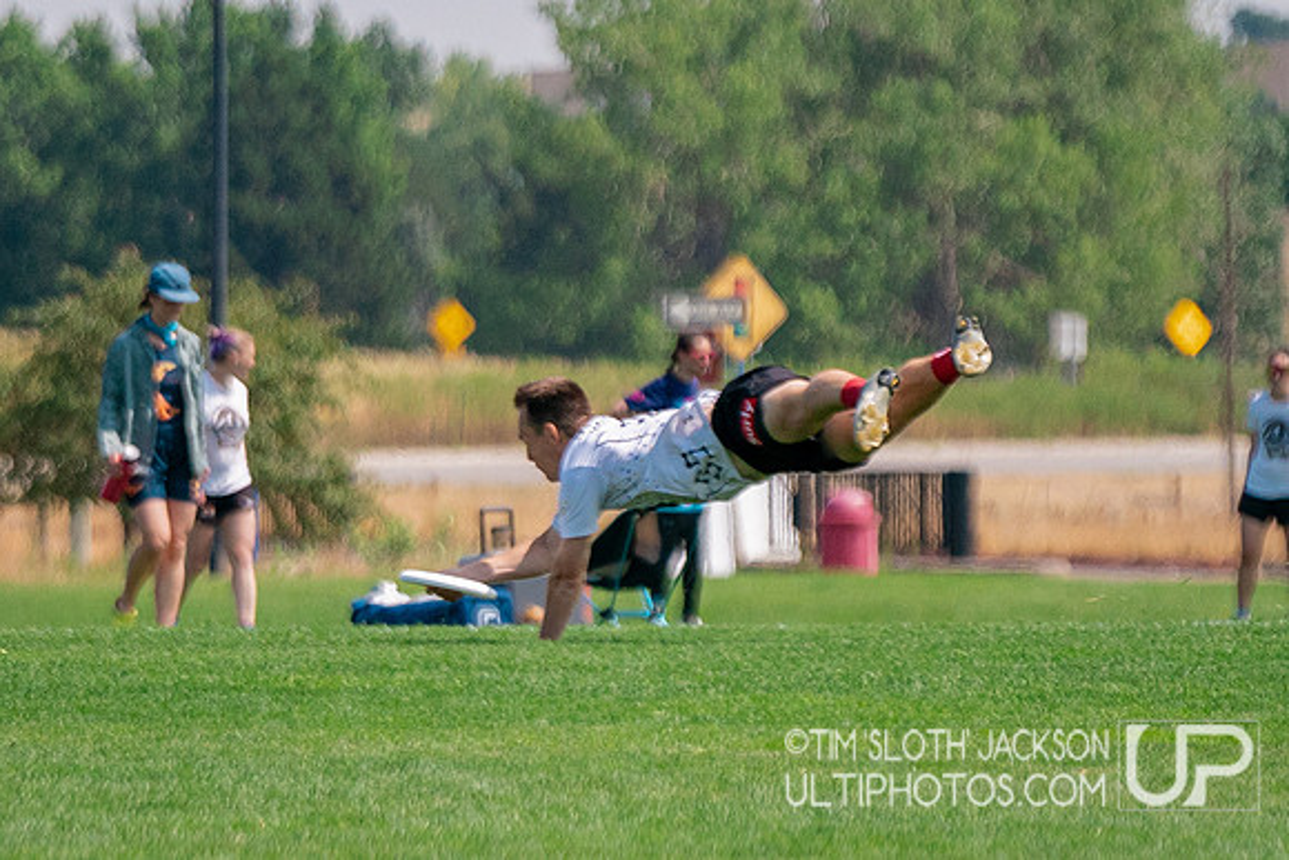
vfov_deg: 2.3
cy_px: 563
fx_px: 21222
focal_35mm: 593
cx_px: 743
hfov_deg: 3.5
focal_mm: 200
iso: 640
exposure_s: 1/12800
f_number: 2.8
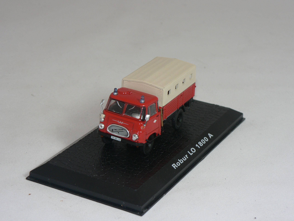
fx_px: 773
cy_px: 110
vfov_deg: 16.2
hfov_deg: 21.5
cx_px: 147
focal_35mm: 91
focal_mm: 15.2
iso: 80
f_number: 3.2
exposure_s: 1/60
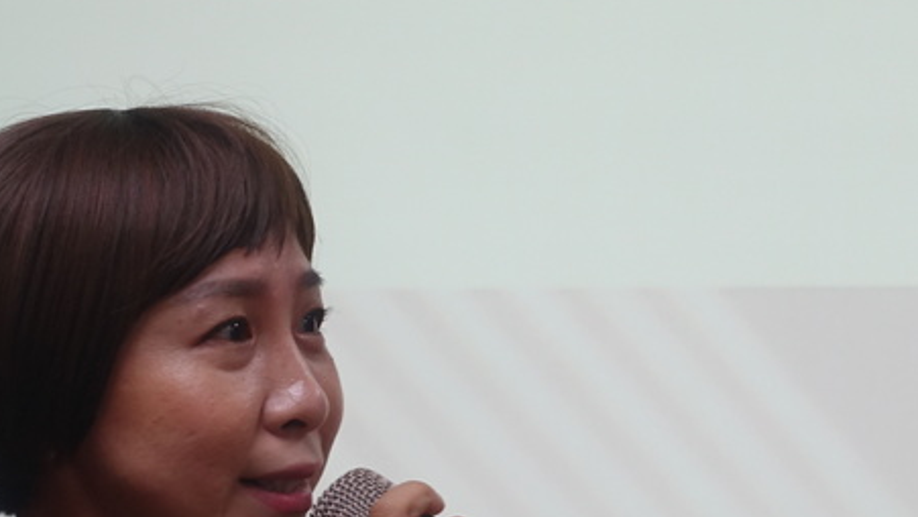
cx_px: 295
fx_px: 4748
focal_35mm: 195
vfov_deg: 6.2
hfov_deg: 11.0
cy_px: 507
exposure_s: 1/80
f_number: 2.8
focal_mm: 25.7
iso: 250
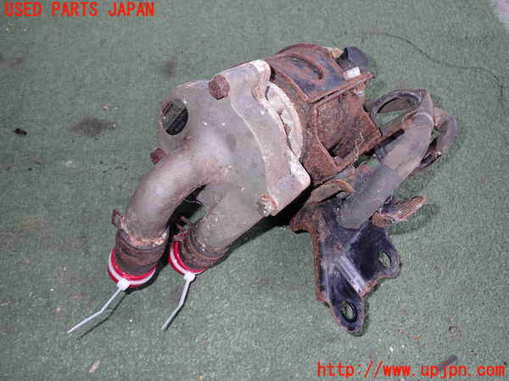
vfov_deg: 46.8
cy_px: 190
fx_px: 441
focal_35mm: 30
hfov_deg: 60.0
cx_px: 254
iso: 200
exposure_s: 1/30
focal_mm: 5.4
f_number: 6.3
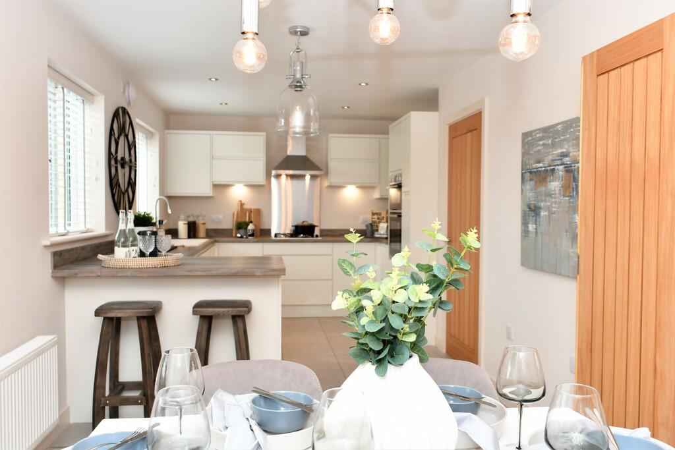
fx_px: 563
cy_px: 225
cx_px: 338
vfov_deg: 43.6
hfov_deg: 61.9
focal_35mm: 30
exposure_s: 1/60
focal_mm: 20
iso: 160
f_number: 4
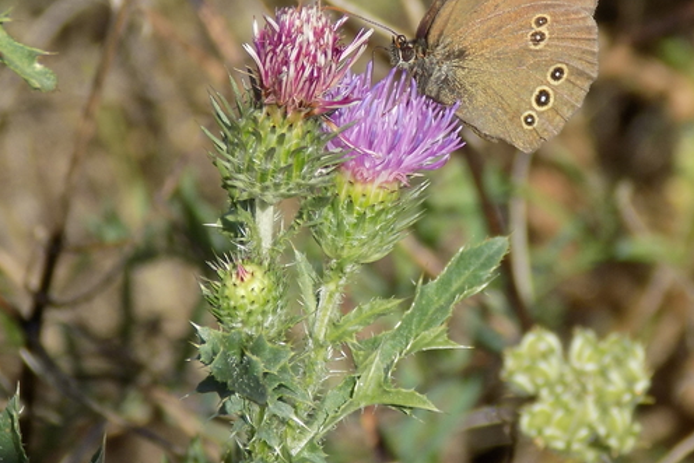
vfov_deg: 3.3
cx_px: 502
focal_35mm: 420
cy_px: 78
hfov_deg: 4.9
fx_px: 8099
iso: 80
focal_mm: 41.8
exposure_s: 1/320
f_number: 5.6
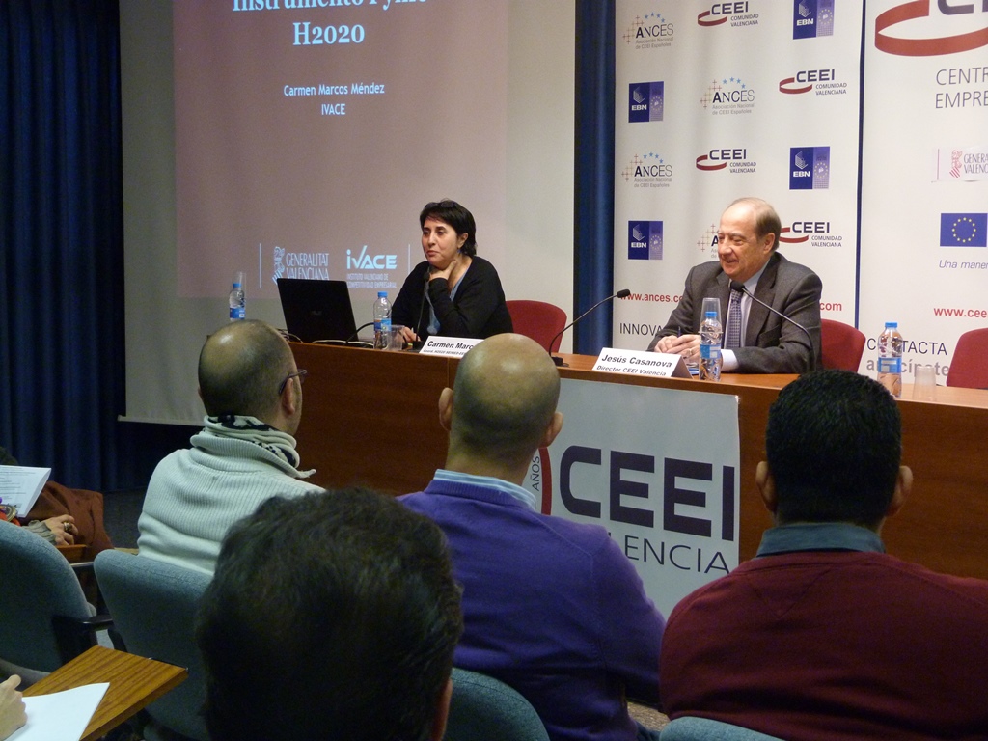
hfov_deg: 33.2
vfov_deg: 25.2
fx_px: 1655
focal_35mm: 58
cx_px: 494
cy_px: 370
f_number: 3.2
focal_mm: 10.5
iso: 400
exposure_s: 1/25
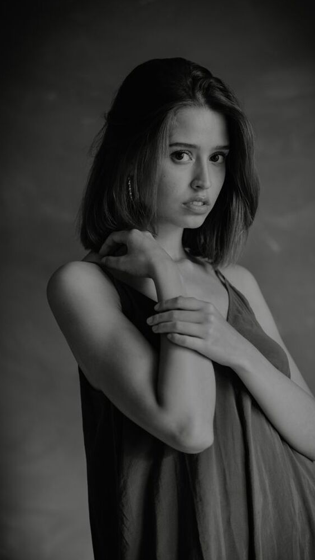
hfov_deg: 13.6
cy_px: 281
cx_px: 168
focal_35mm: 89
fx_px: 1322
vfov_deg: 23.9
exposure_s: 1/100
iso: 200
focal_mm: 56
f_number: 1.4
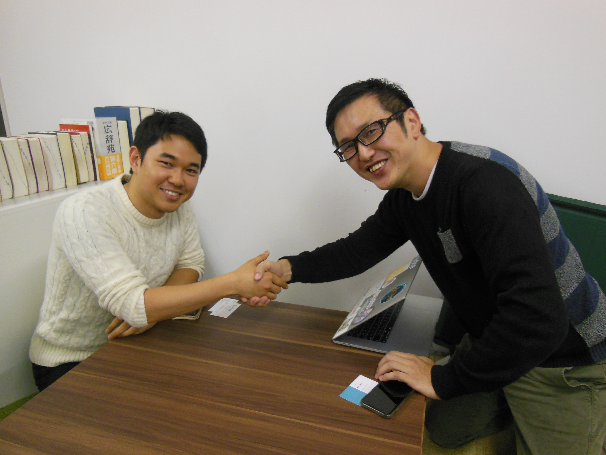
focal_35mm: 25
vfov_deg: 54.9
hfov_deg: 69.4
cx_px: 303
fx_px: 438
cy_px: 228
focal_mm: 4.5
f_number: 3.5
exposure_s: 1/80
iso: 400
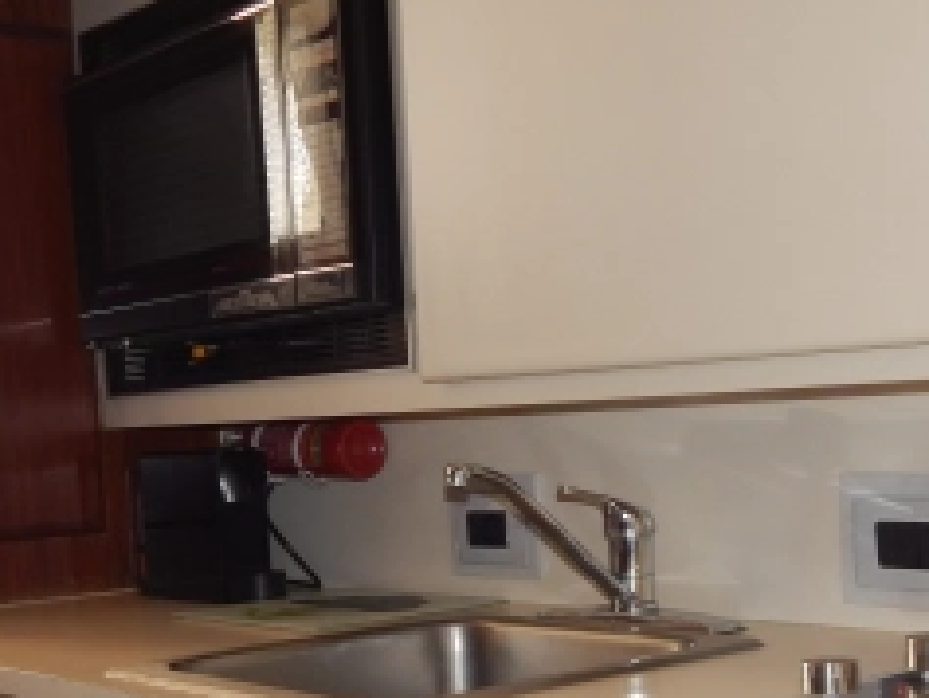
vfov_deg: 24.7
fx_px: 1557
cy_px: 582
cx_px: 396
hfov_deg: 33.2
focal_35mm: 58
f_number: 3.1
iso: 200
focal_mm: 4.5
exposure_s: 1/30
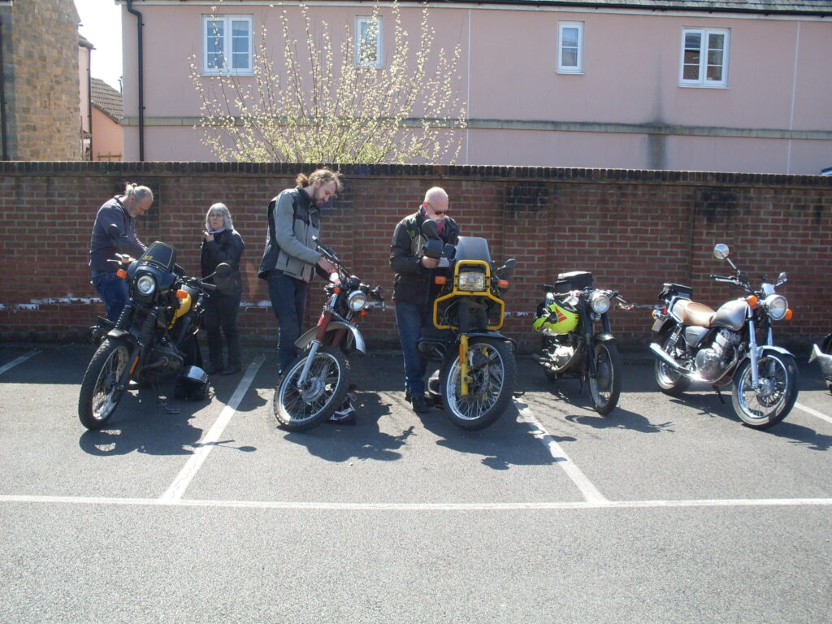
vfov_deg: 37.7
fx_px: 913
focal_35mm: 38
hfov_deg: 49.0
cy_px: 312
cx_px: 416
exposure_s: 1/90
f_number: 8.4
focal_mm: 6.3
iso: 80
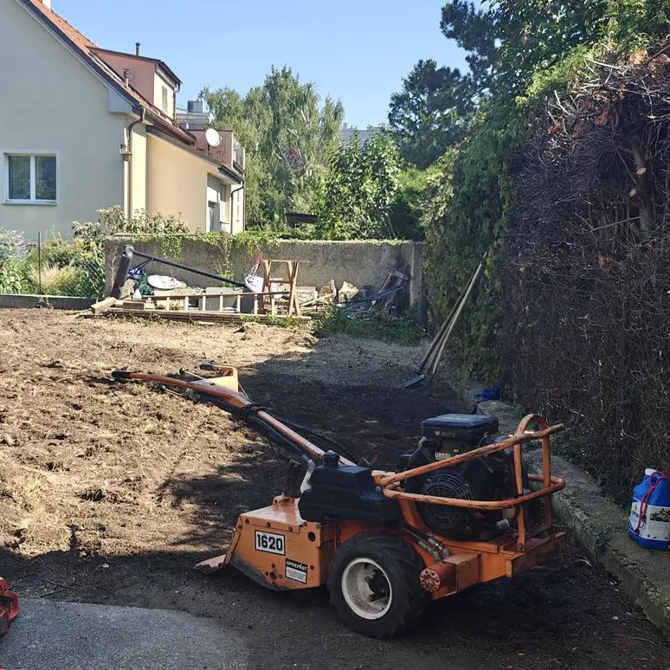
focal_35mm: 42
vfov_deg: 40.0
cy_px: 337
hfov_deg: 39.9
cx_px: 274
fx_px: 920
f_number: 1.6
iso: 50
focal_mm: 6.06
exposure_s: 1/343
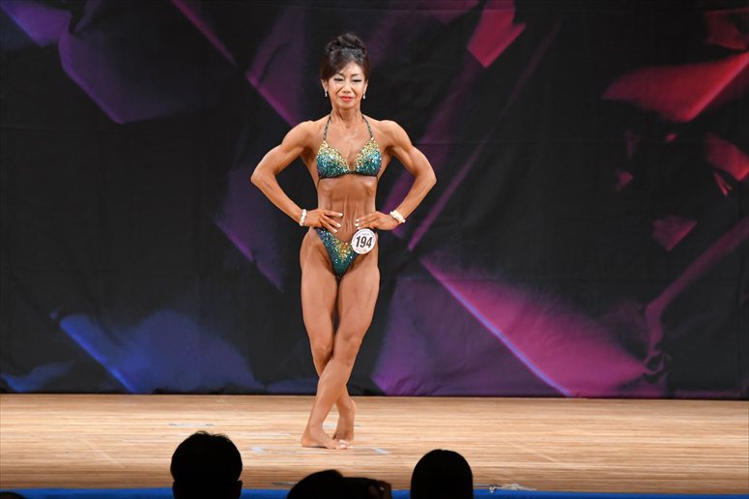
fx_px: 5927
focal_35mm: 285
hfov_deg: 7.2
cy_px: 250
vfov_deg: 4.8
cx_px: 374
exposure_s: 1/400
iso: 3200
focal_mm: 190
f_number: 5.6
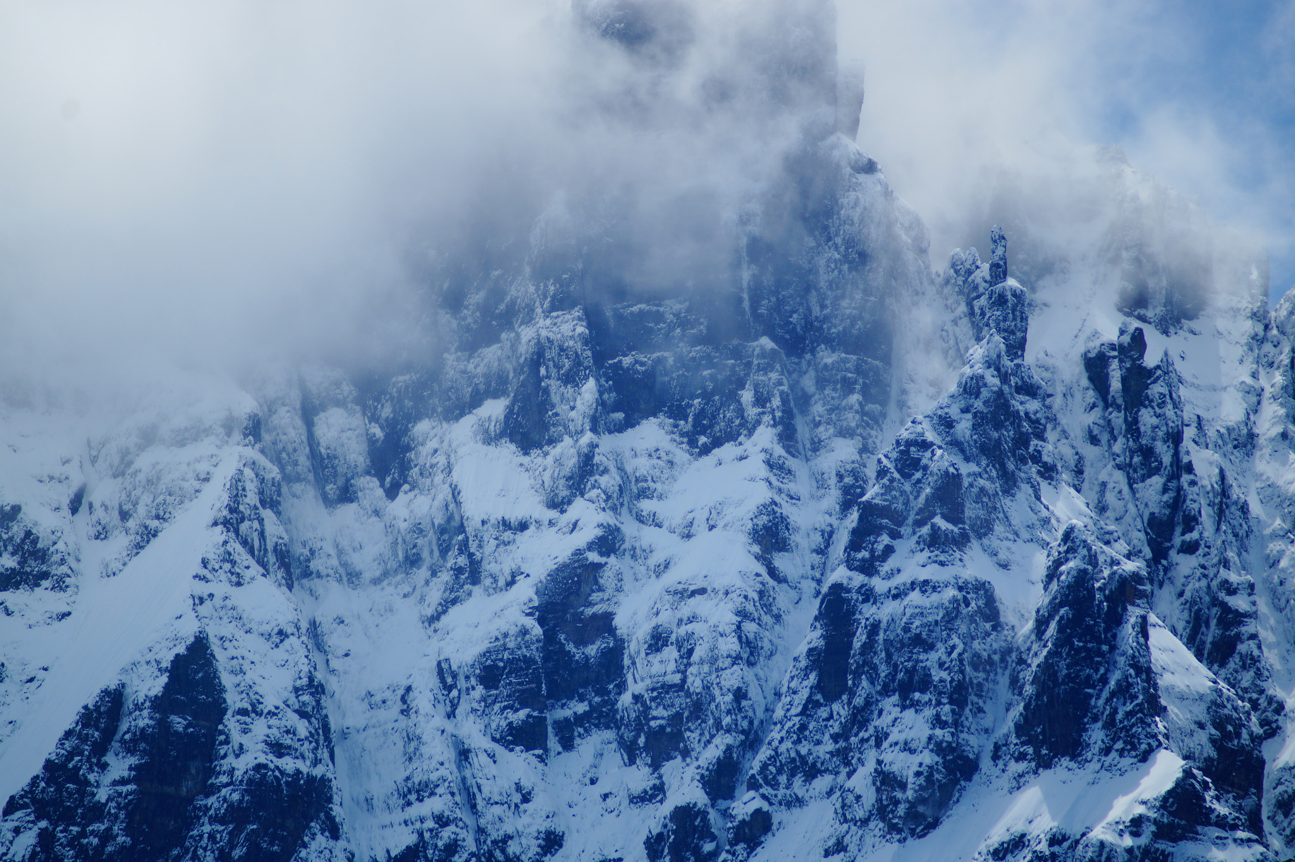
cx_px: 648
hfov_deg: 4.6
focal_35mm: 450
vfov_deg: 3.1
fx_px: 16178
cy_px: 431
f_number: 6.3
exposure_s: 1/640
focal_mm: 300
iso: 100
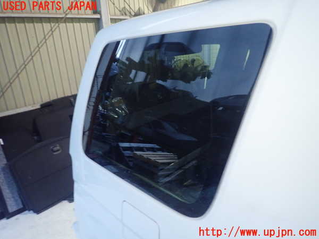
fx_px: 230
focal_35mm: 25
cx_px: 160
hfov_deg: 69.4
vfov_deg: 54.9
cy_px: 120
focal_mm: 4.5
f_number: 2
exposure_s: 1/20
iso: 800
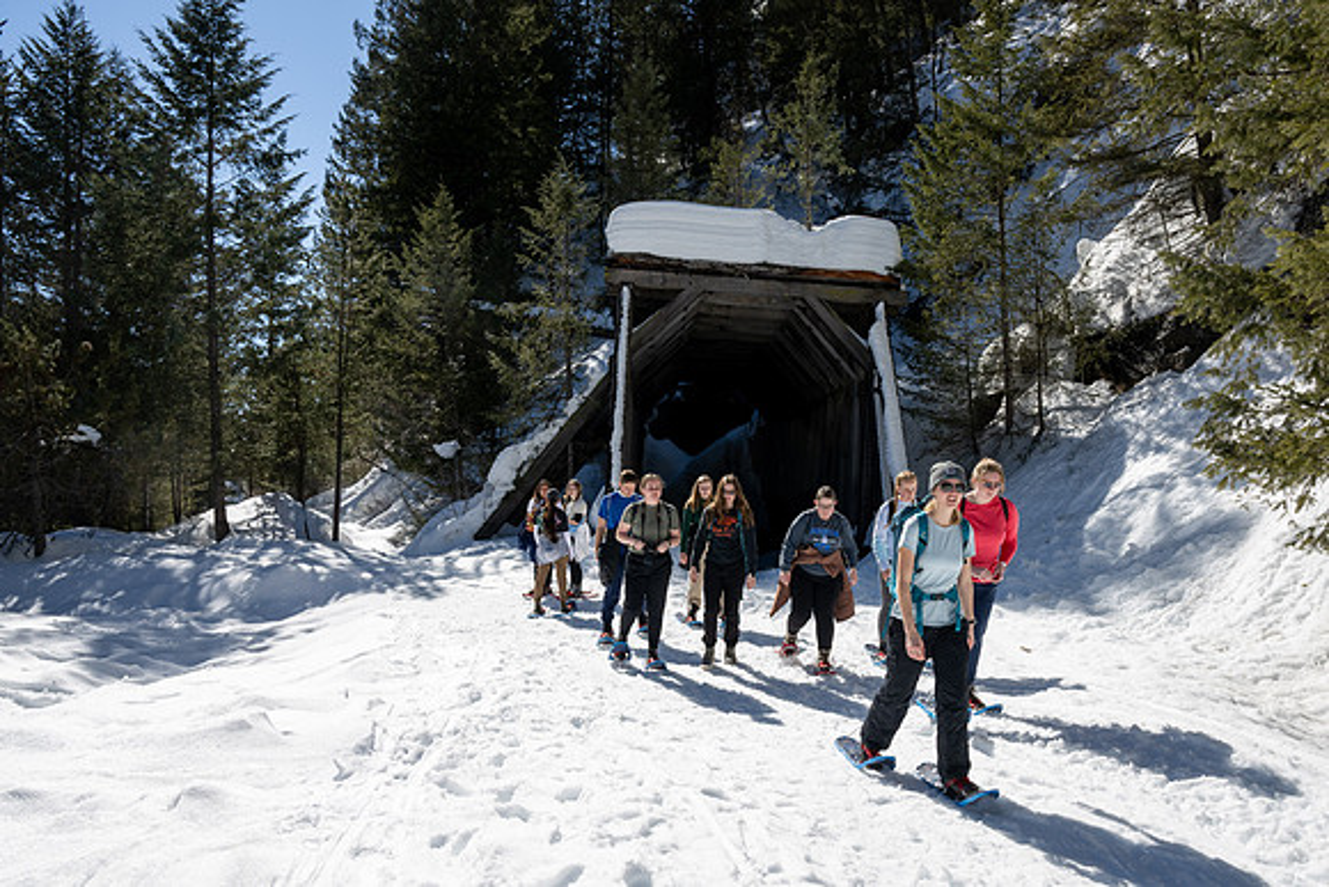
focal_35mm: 26
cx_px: 706
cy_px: 462
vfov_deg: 50.2
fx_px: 946
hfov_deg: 70.1
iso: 200
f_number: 9
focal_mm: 24
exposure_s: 1/500
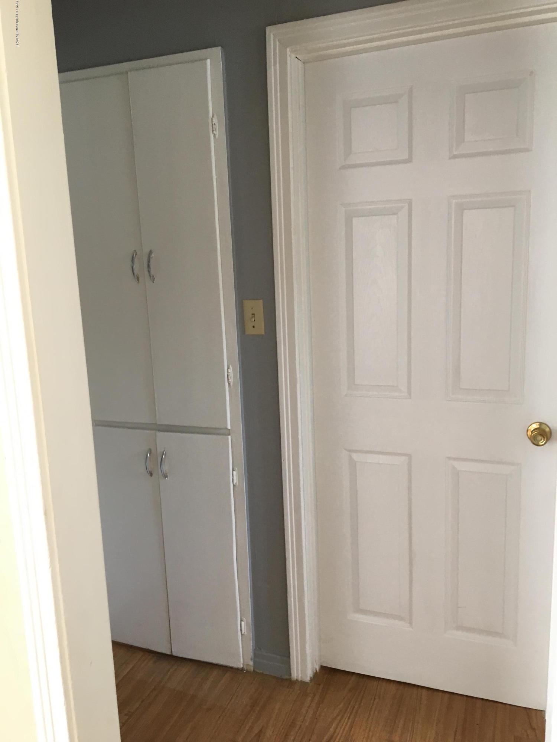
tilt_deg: -10.6
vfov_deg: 61.7
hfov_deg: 48.2
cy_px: 371
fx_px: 622
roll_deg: +3.8
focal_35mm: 29
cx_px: 278
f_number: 2.2
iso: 80
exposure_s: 1/30
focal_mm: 4.15
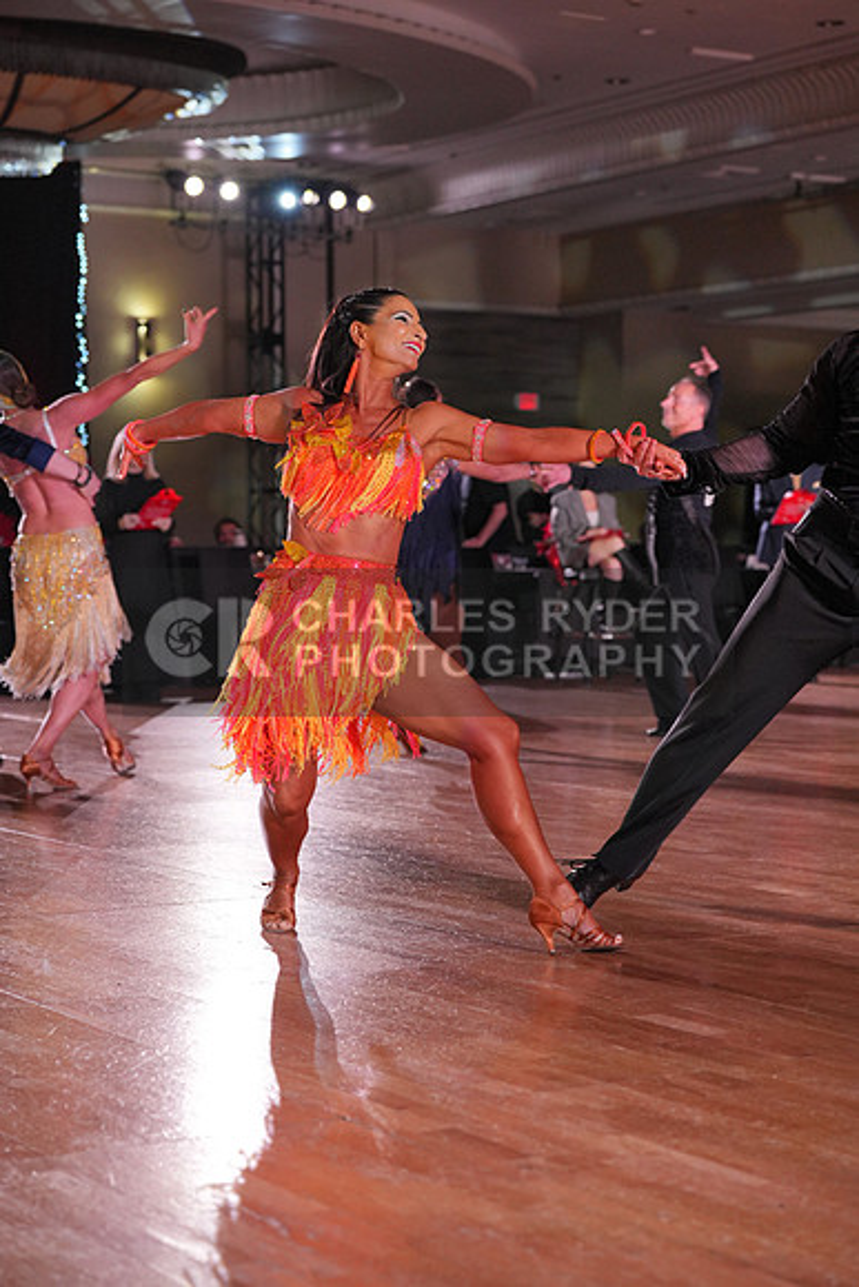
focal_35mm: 70
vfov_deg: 28.8
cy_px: 644
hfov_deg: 19.5
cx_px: 430
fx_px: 2504
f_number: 4
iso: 2000
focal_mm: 70
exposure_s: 1/500
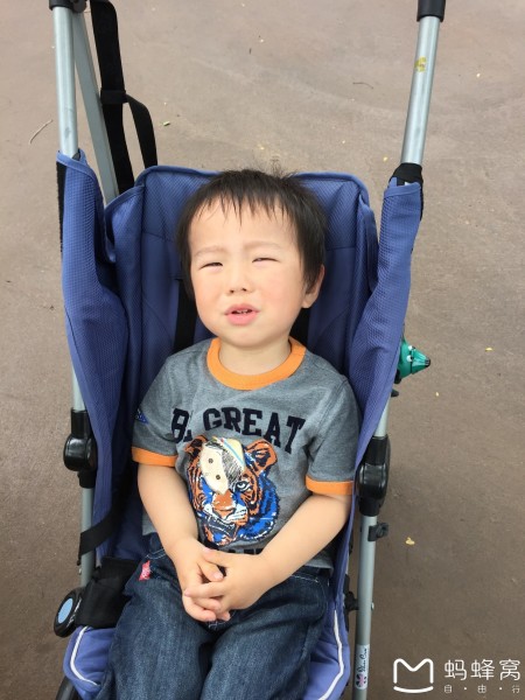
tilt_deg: -56.2
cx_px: 262
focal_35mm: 29
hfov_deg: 48.2
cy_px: 350
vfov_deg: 61.7
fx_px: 586
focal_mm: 4.15
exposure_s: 1/156
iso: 32
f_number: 2.2
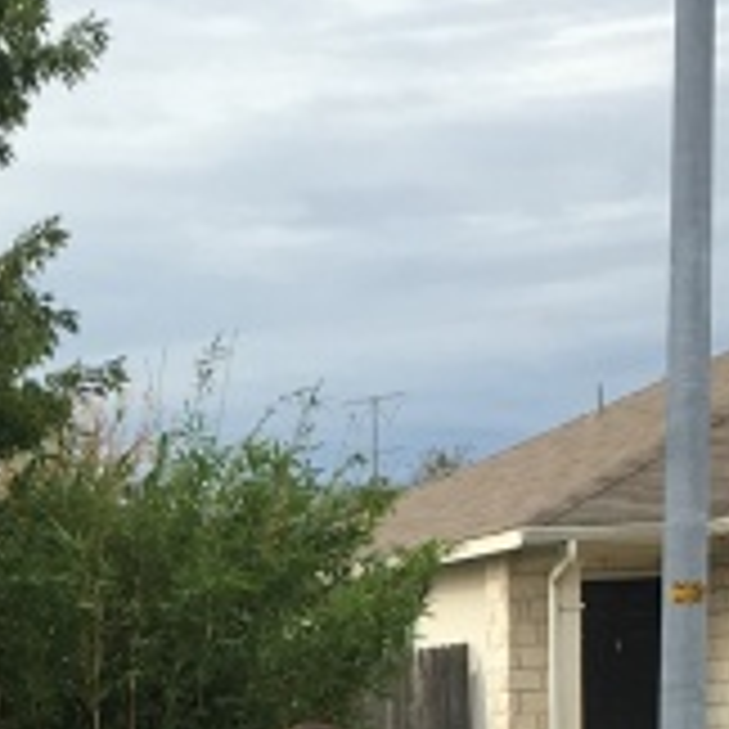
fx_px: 3860
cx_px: -171
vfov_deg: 10.1
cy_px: 1400
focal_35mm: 162
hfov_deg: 10.6
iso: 25
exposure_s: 1/499
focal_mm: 4.15
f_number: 2.2
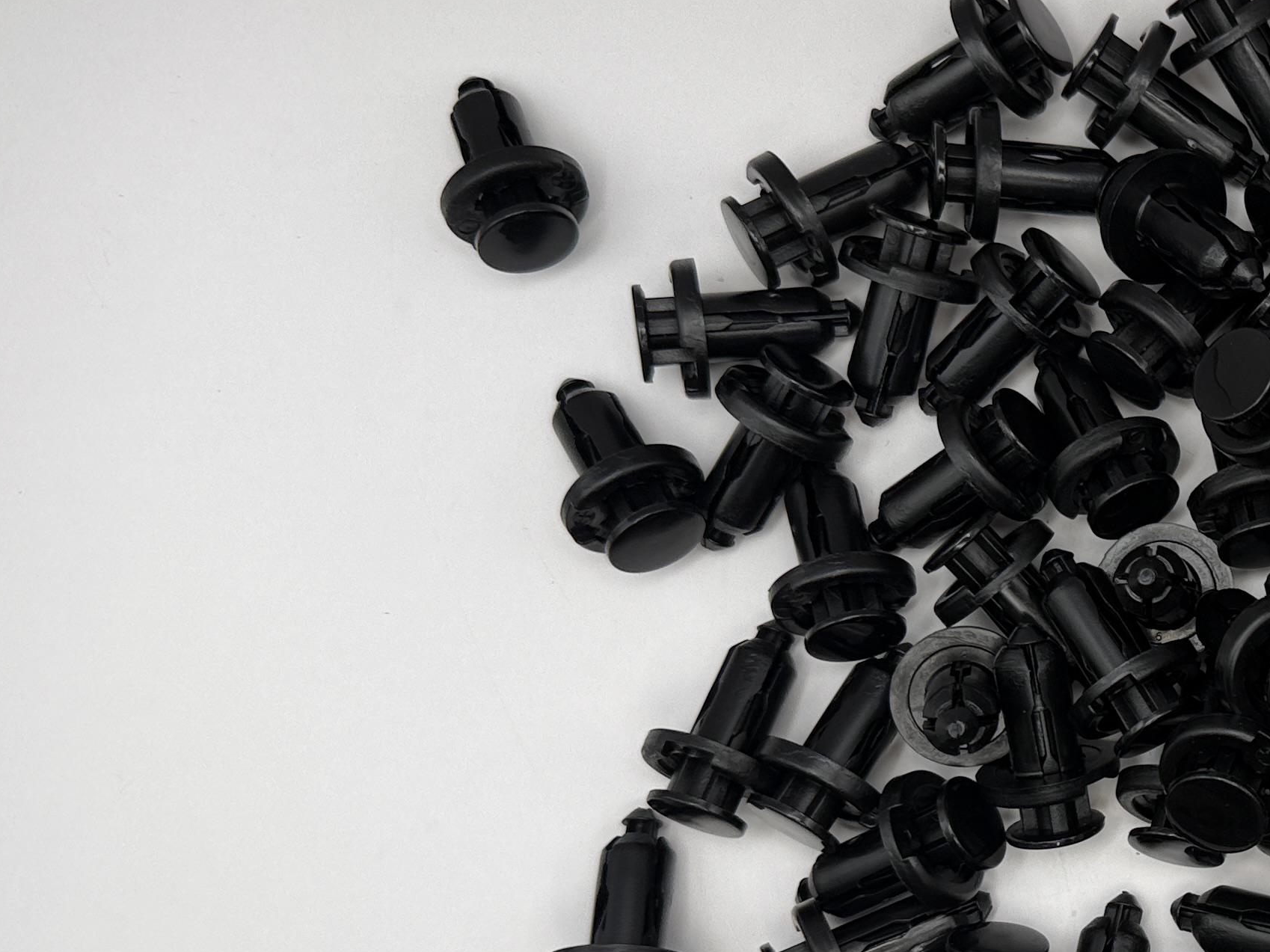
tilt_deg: -84.3
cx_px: 1403
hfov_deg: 30.2
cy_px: 596
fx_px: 2091
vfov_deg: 25.6
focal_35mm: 57
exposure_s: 1/330
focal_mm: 6.76
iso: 80
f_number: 1.78
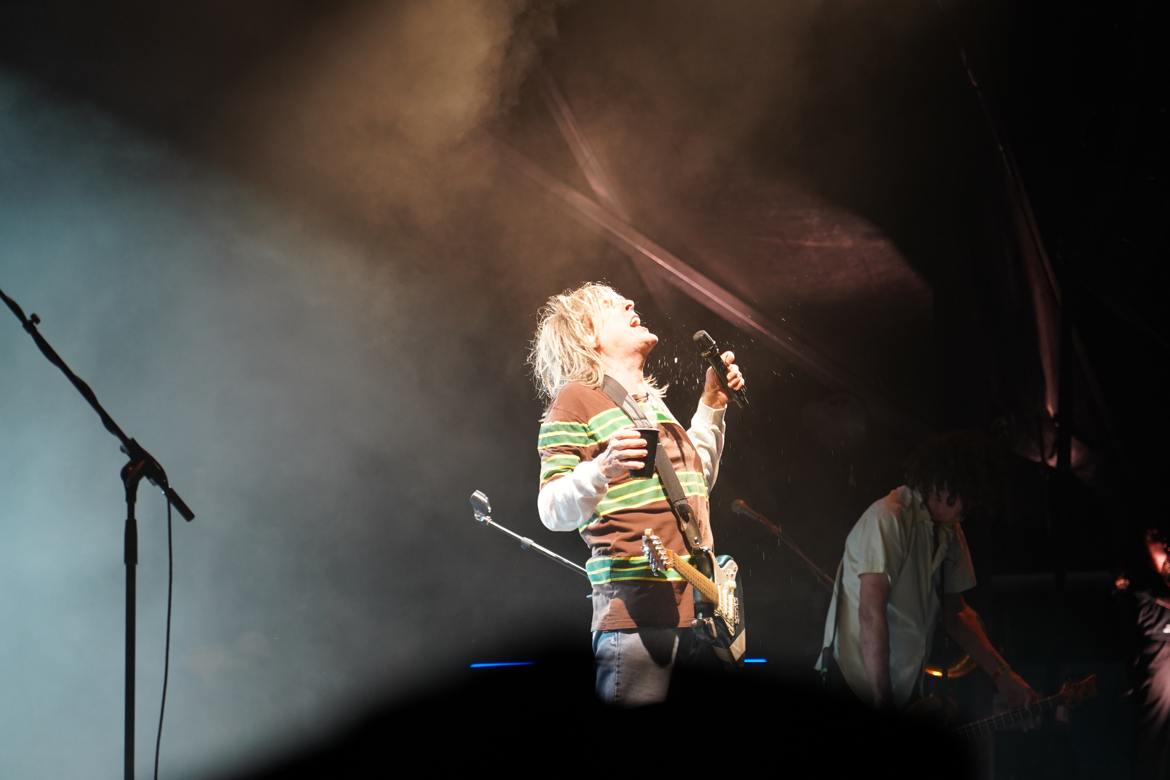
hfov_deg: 19.5
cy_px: 390
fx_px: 3412
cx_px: 585
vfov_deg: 13.0
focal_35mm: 105
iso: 2000
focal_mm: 105
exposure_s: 1/160
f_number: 4
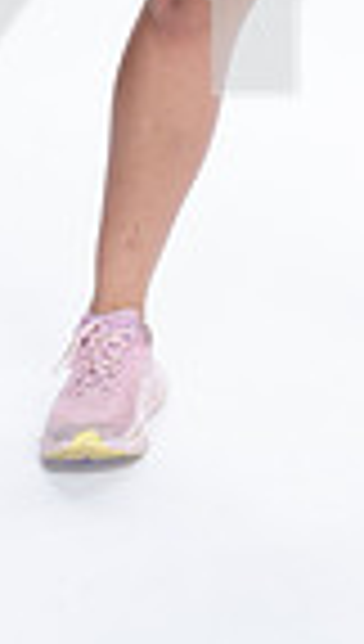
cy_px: -356
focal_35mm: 191
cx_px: 373
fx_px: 3260
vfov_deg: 10.8
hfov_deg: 6.4
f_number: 5.6
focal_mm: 58
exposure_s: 1/250
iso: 400
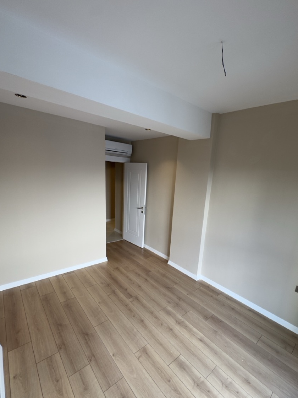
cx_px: 167
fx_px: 184
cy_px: 215
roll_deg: -3.9
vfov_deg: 94.3
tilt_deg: -11.8
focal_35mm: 16
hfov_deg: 77.8
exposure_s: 1/99
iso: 80
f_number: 2.2
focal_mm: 2.22
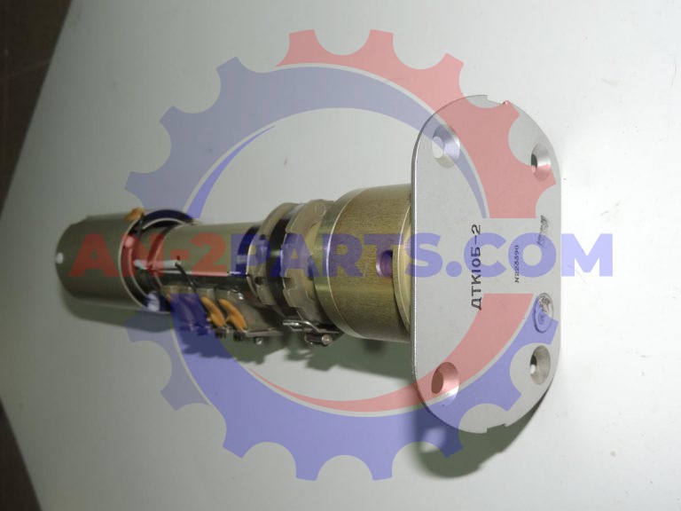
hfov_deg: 52.6
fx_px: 689
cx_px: 340
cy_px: 256
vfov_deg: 40.7
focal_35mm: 35
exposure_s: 1/30
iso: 100
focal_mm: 6.2
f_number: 3.3
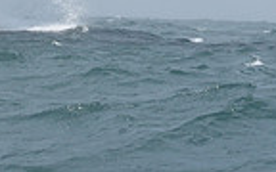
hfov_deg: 7.3
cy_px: -369
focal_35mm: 287
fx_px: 2159
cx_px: -32
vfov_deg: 4.4
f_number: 13
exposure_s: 1/800
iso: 320
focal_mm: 70
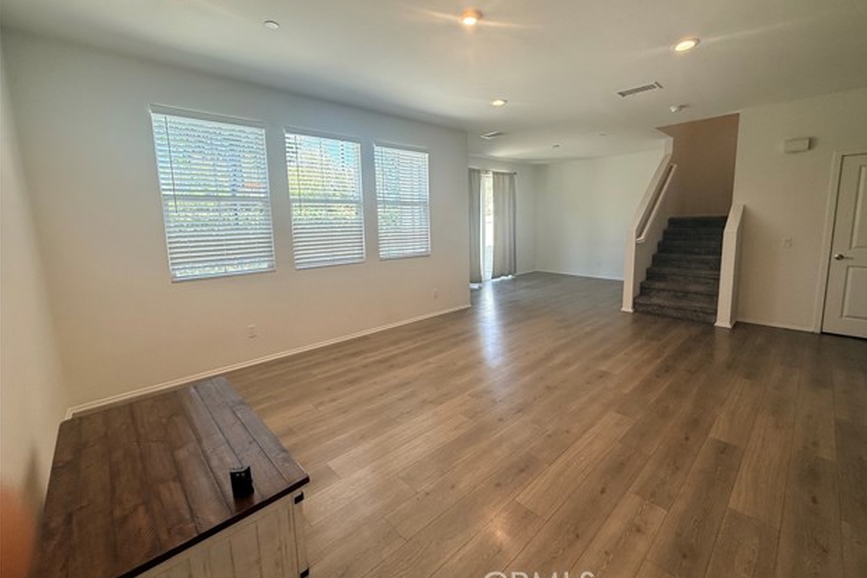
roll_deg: +1.6
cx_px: 445
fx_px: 361
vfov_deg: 77.2
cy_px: 269
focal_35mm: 15
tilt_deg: -8.1
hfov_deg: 100.4
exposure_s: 1/120
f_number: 2.2
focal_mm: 2.22
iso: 100
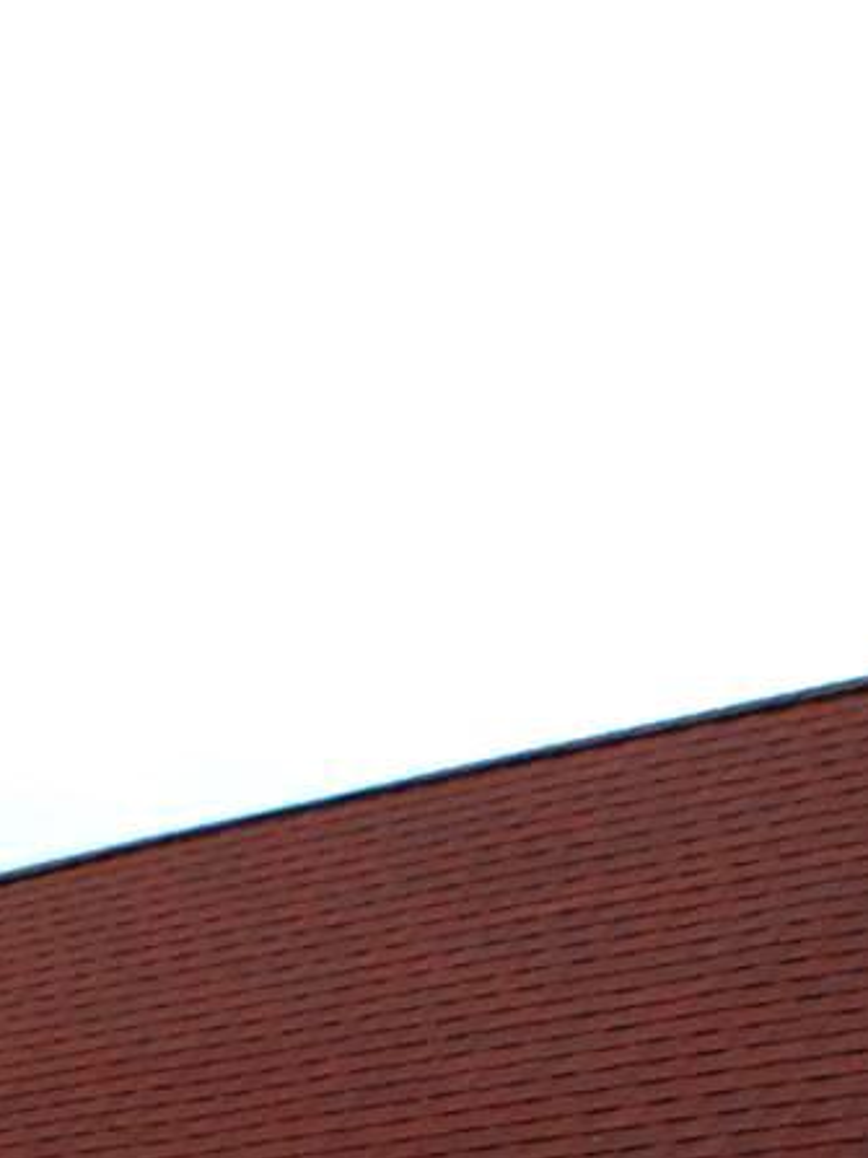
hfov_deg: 9.8
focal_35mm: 150
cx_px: 842
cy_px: 1650
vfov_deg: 12.6
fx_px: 5017
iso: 1000
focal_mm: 24
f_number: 10
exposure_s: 1/400
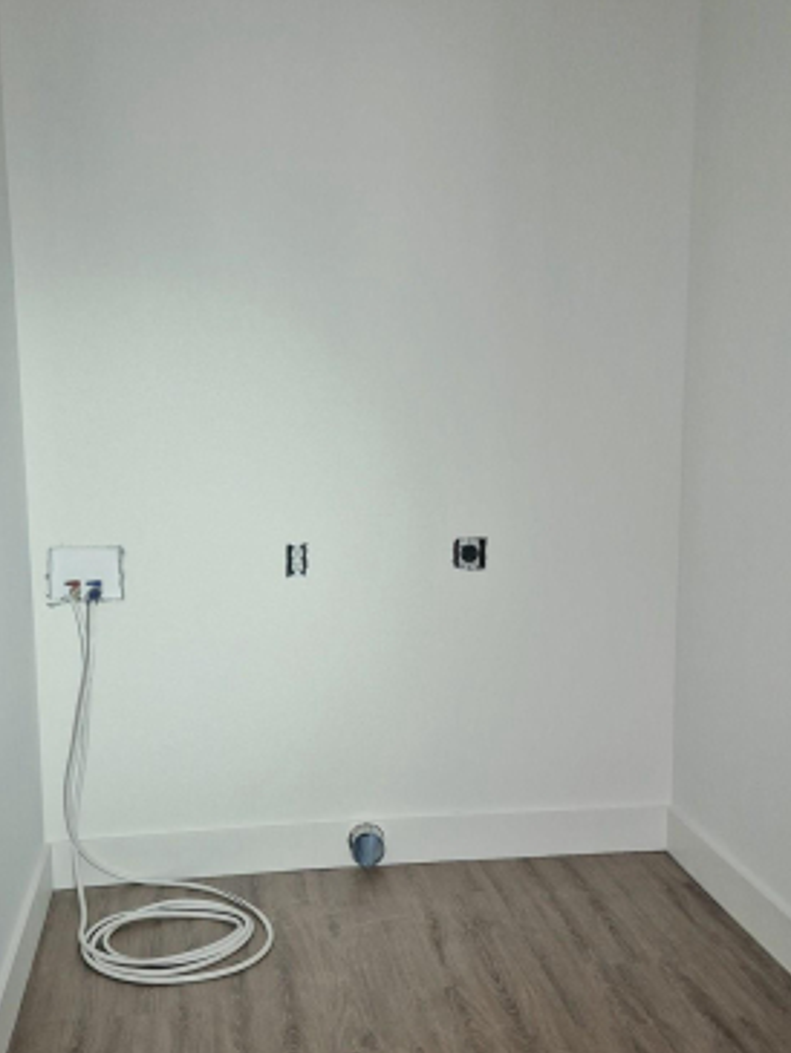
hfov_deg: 34.4
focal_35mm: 42
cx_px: 381
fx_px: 1279
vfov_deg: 44.6
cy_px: 625
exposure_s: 1/60.2
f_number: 1.8
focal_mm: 5.4
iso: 500
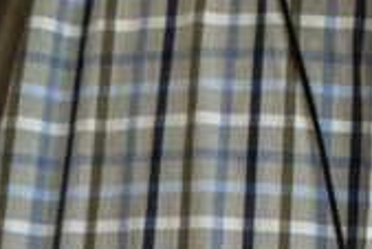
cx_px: 535
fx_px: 7498
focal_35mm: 725
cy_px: -431
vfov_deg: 1.9
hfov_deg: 2.8
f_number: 4
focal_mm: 120
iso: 1600
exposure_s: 1/320
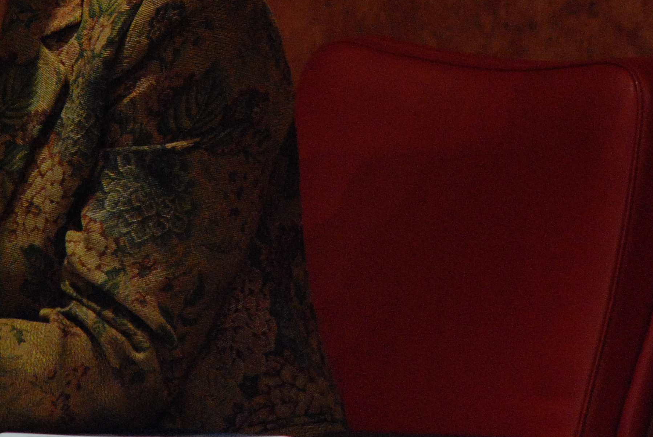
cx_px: 349
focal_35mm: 436
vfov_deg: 3.2
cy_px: -30
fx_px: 7920
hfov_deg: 4.7
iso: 1250
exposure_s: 1/60
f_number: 8
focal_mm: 135
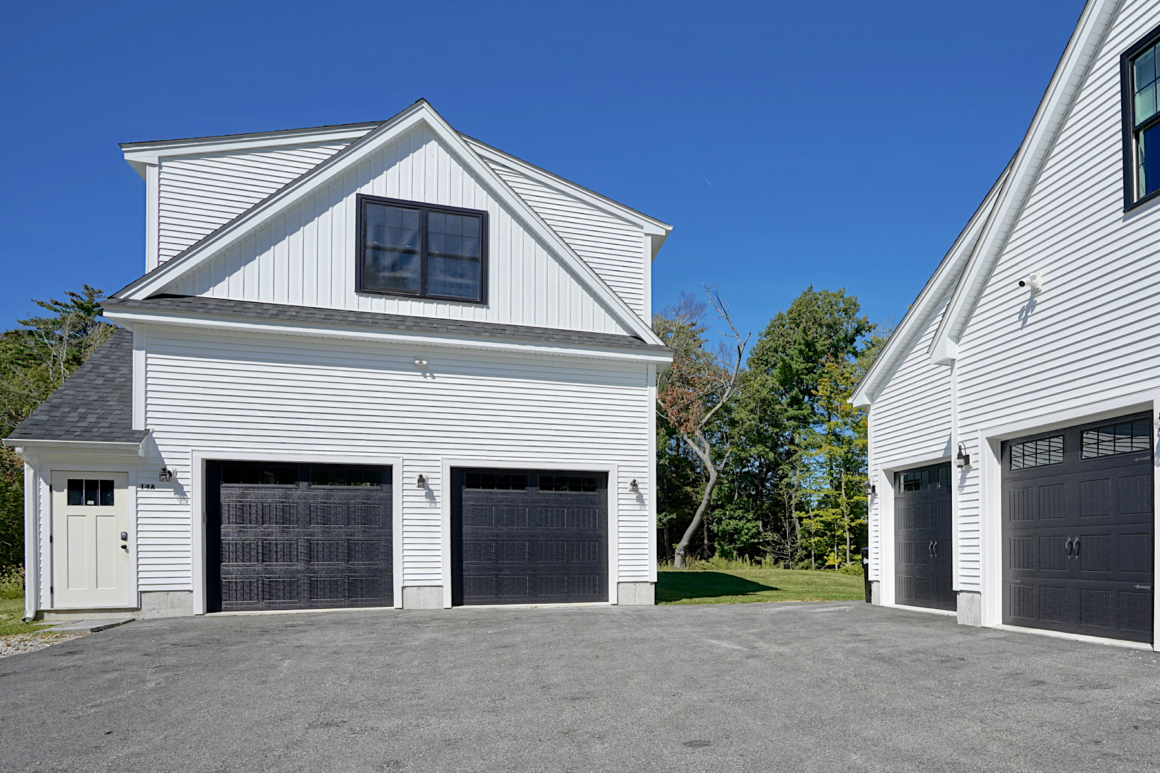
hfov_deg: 96.7
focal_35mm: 16
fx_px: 516
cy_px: 386
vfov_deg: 73.7
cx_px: 580
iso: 100
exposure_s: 1/400
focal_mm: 16
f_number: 8
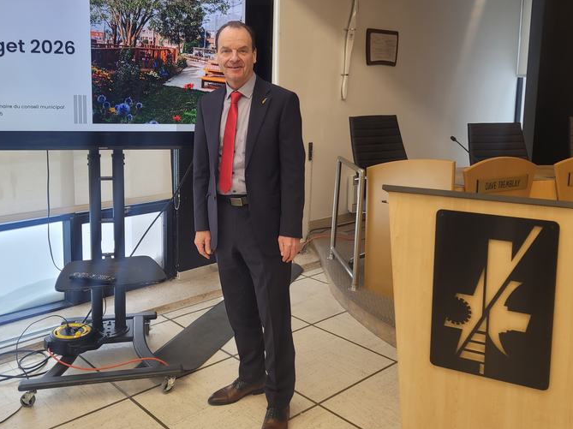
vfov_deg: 40.4
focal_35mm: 35
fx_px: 579
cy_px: 164
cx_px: 254
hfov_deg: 52.5
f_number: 1.8
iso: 80
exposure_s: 1/120
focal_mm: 5.4
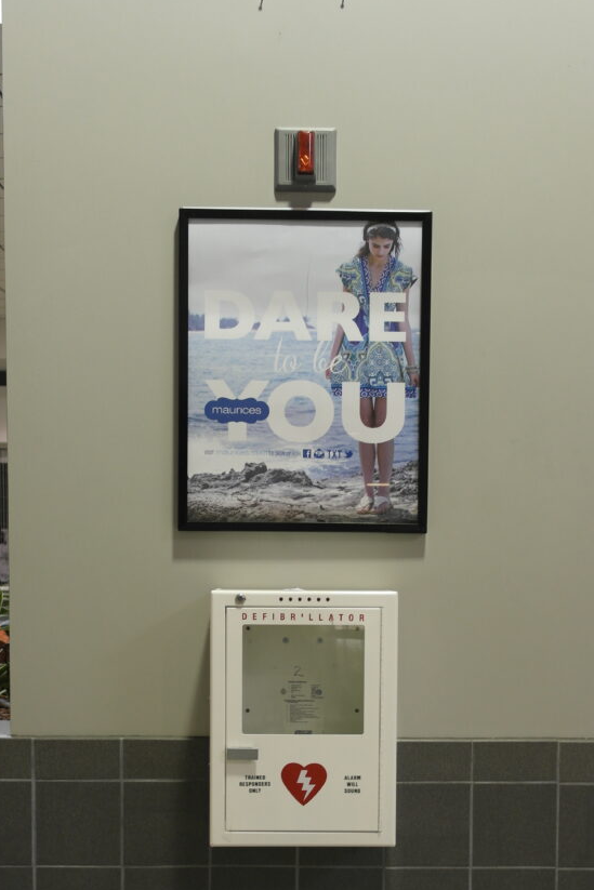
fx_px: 1039
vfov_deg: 45.4
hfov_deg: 31.9
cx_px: 317
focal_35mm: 42
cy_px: 617
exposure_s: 1/50
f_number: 3.5
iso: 400
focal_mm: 20
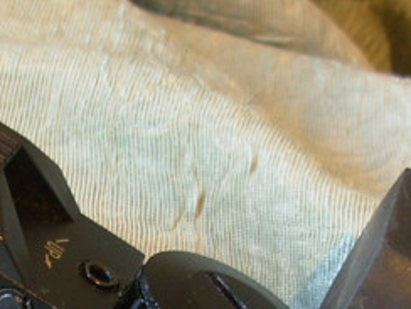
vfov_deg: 8.6
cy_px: 562
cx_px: 99
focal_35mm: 166
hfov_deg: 11.9
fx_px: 1971
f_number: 2.9
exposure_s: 1/4.9
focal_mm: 6.3
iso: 50
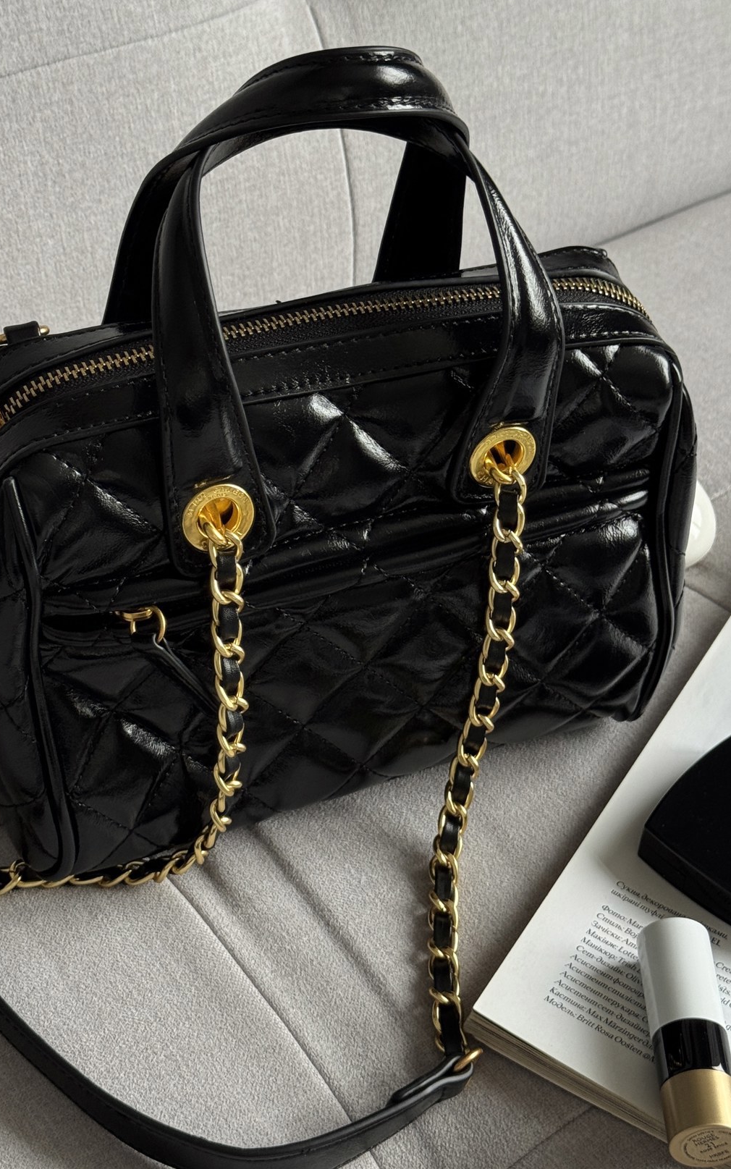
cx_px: 341
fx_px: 2007
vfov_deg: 32.5
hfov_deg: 20.6
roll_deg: -5.8
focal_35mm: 63
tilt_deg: -42.8
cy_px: 550
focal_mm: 6.76
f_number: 1.78
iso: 100
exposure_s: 1/96
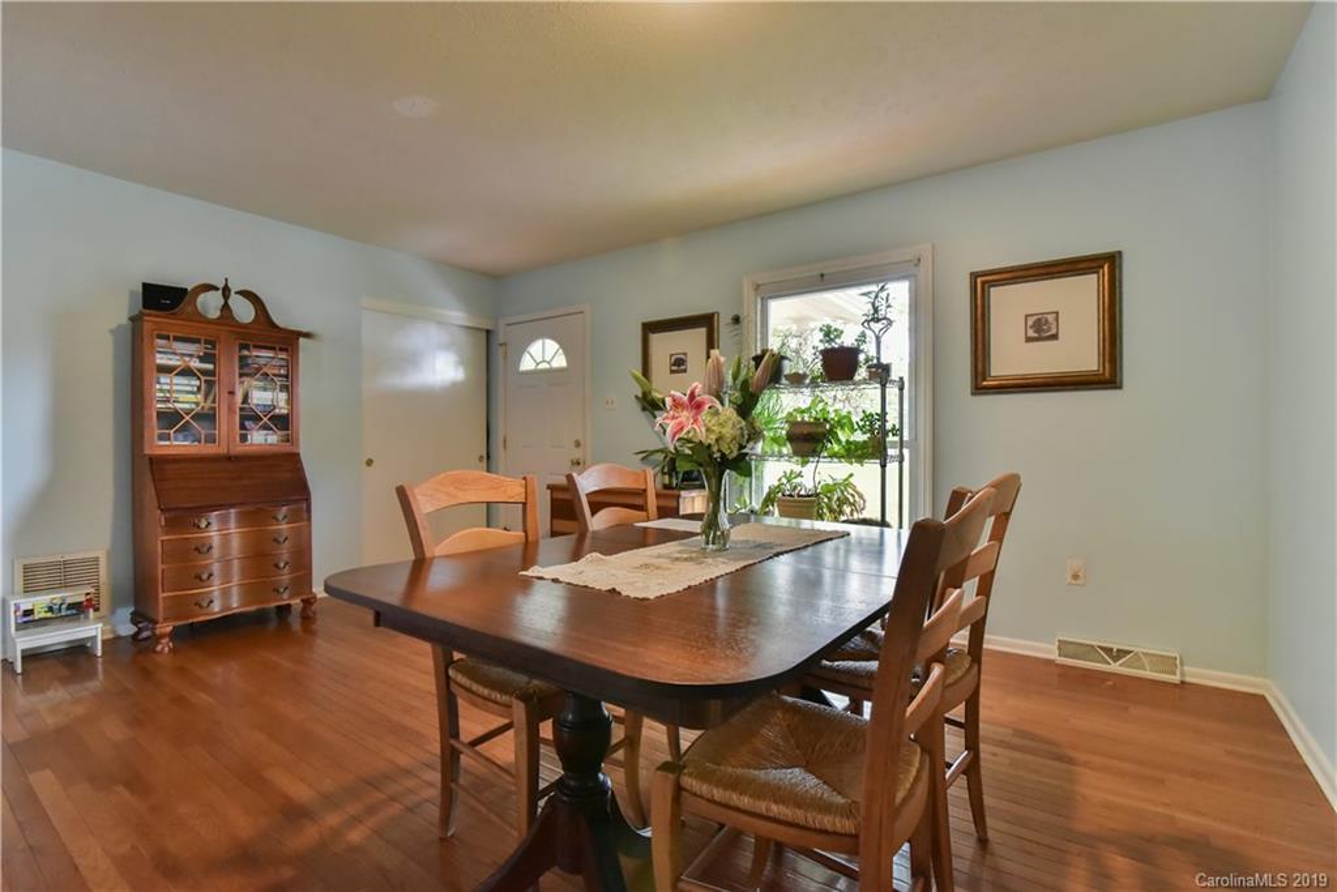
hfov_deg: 96.7
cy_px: 446
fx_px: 594
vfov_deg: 73.8
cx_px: 668
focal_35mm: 16
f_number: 7.1
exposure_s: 1/200
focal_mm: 16
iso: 4000
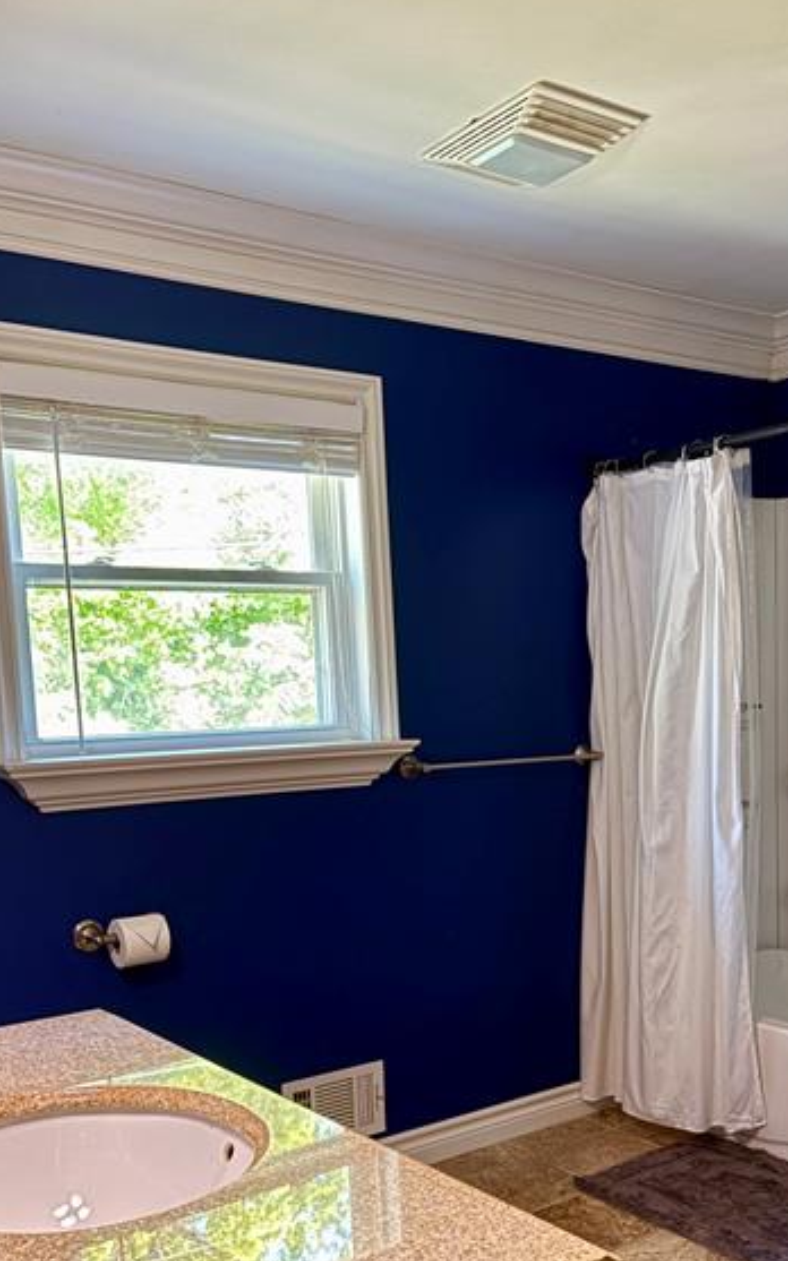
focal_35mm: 38
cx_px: 568
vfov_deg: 50.6
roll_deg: +2.1
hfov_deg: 33.1
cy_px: 840
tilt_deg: -6.4
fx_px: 1306
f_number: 1.6
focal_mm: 5.96
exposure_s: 1/60
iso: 200
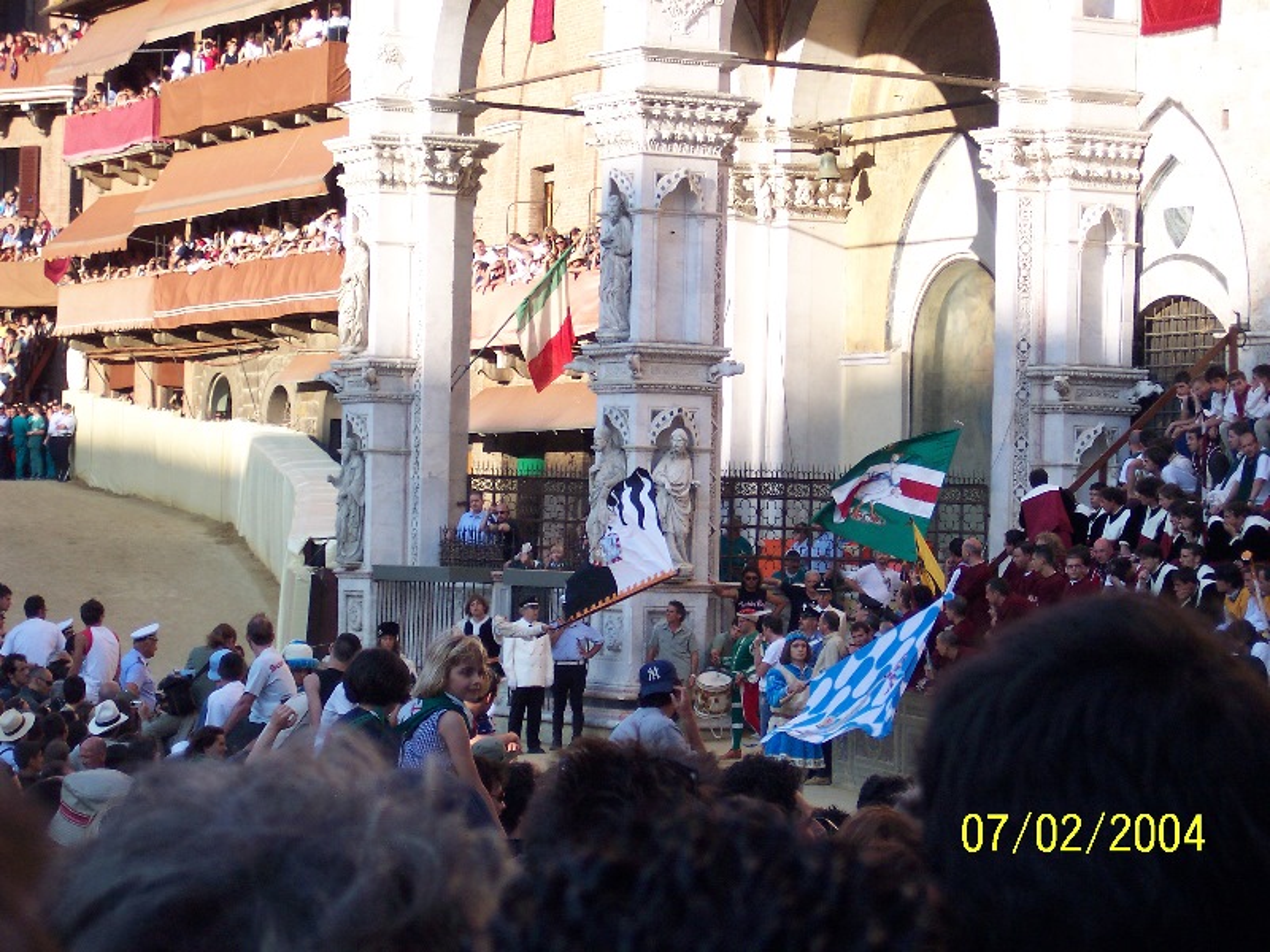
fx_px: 4182
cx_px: 635
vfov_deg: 13.0
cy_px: 476
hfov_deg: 17.3
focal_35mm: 114
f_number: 4.8
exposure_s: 1/250
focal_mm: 24
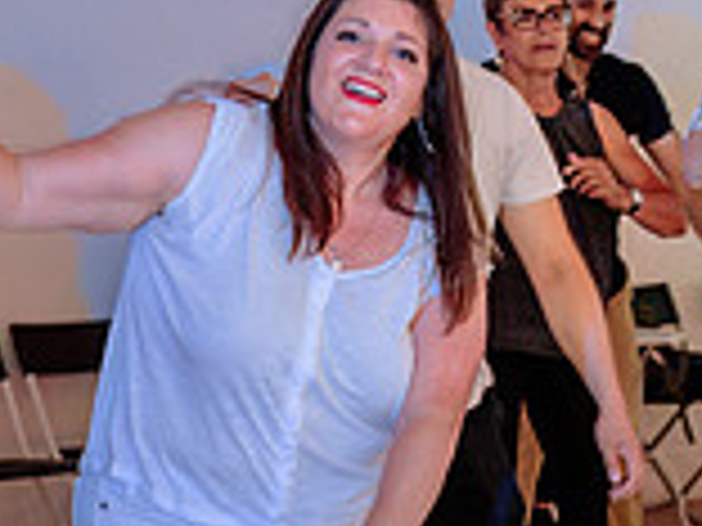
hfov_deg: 11.6
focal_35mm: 154
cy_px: 451
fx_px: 3123
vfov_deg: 9.6
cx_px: 1387
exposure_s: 1/100
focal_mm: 38
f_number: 3.5
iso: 1600
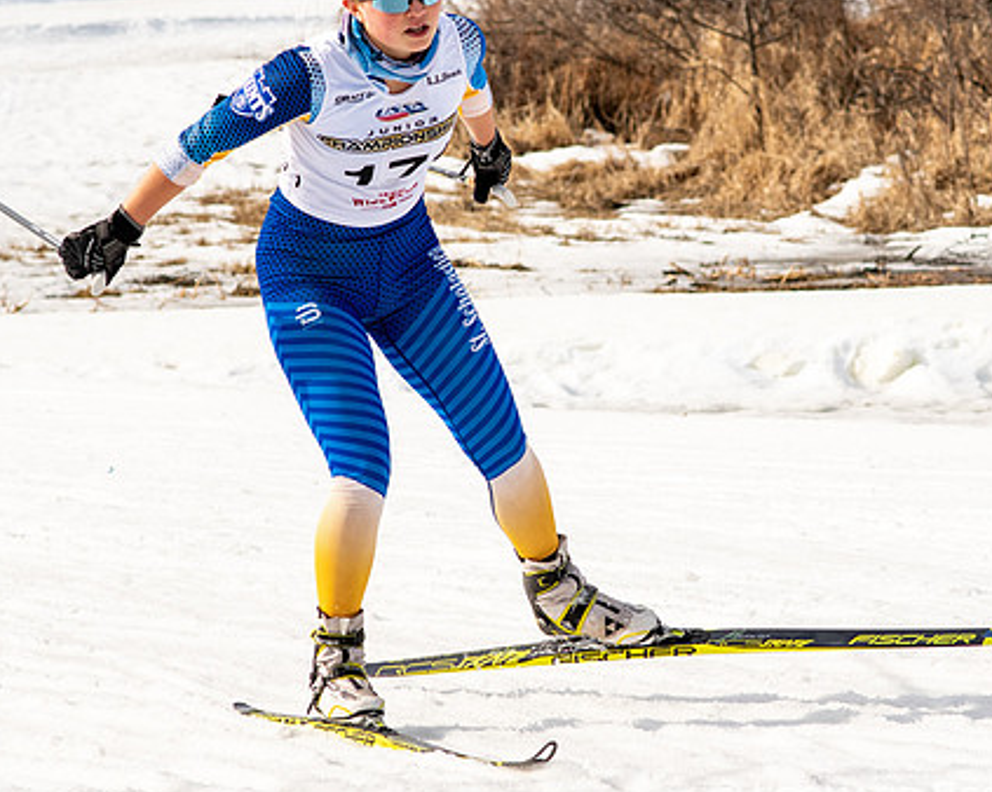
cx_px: 565
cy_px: 321
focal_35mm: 191
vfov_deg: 8.1
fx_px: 5605
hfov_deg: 10.1
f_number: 5.6
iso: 400
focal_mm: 85
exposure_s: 1/2000
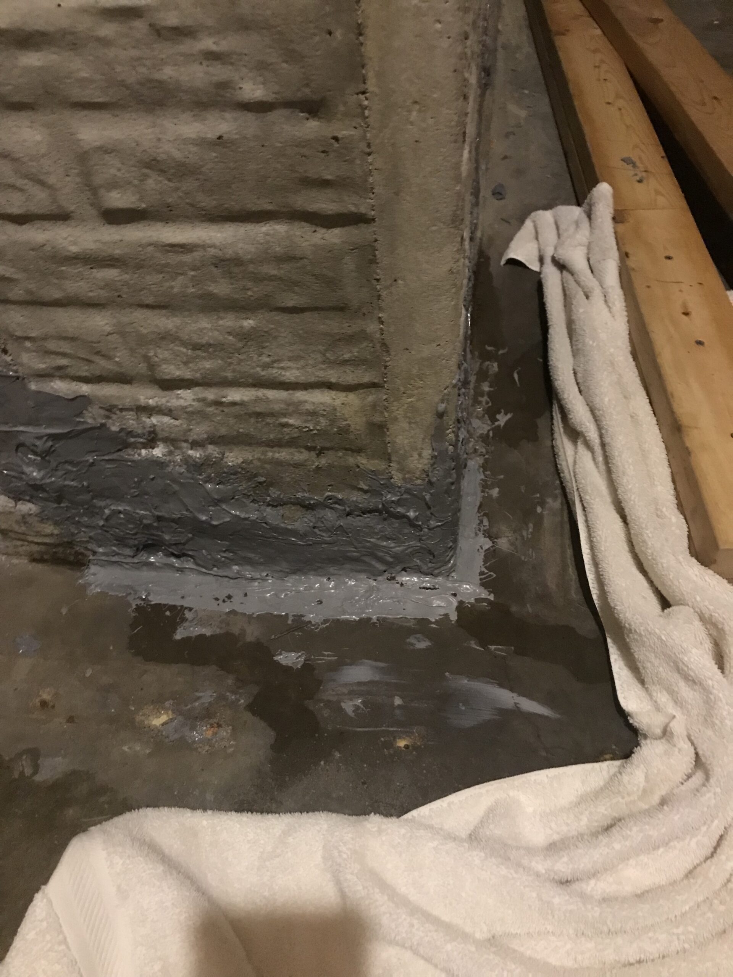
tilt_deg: -48.5
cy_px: 488
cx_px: 366
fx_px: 791
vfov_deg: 63.4
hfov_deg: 49.7
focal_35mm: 28
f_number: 1.8
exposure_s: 1/4
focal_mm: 3.99
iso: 100
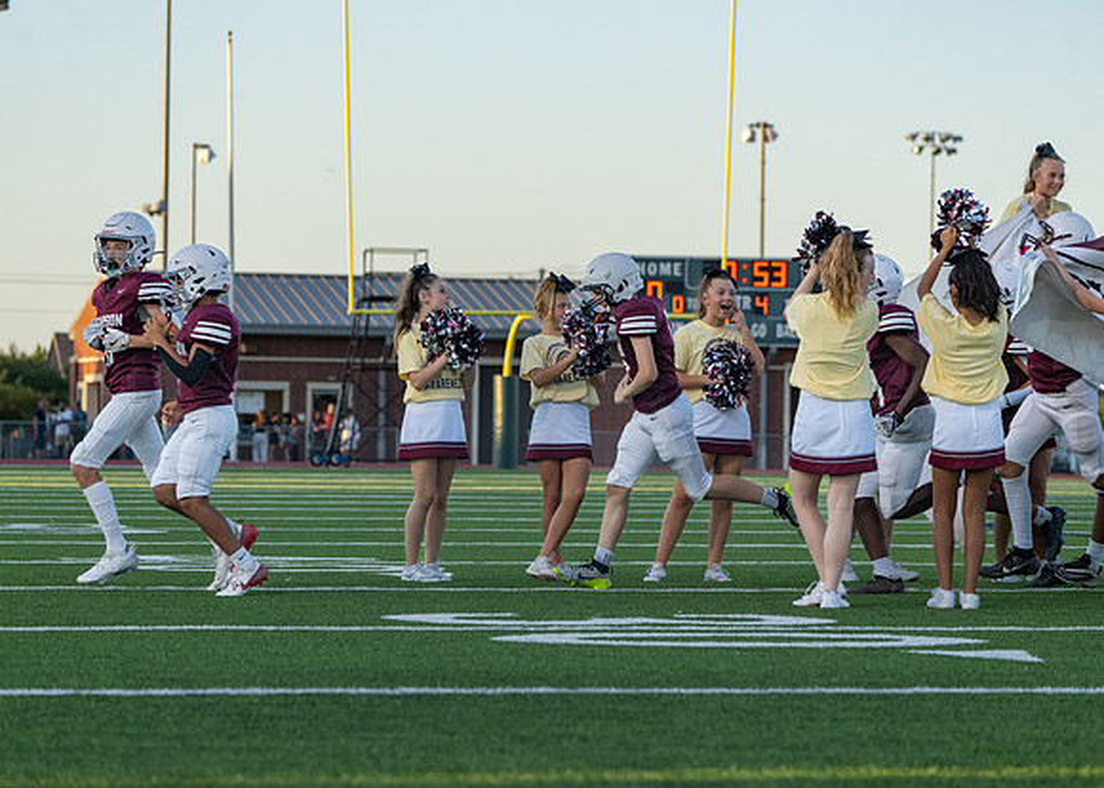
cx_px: 552
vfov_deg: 9.1
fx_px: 4953
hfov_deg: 12.7
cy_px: 394
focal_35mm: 158
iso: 800
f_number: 5.6
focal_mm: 150
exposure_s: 1/1250
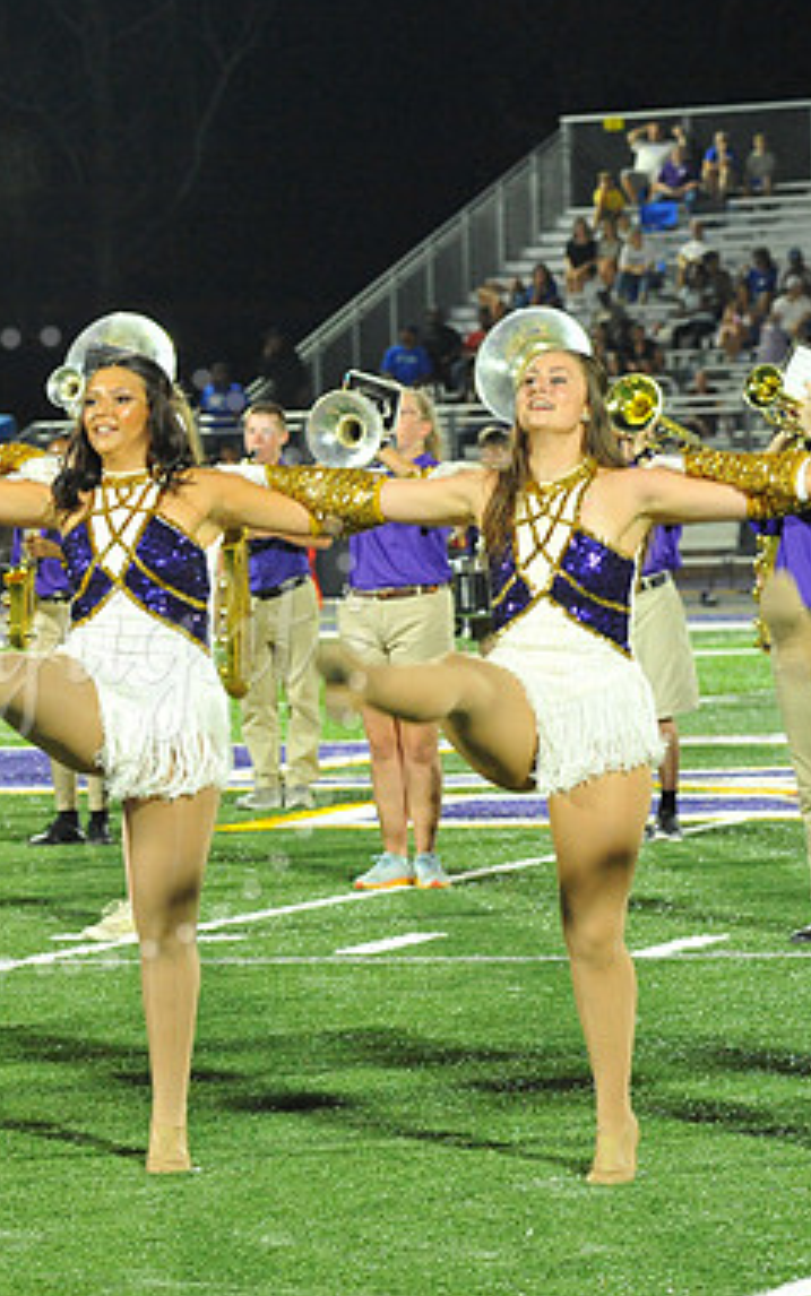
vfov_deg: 12.1
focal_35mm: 173
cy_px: 648
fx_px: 6113
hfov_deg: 7.6
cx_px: 44
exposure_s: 1/250
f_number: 5.6
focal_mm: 112
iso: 5000
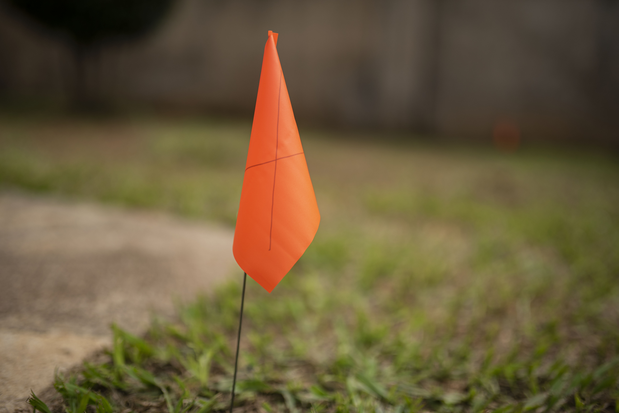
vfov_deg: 37.9
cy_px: 206
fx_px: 602
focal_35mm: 35
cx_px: 310
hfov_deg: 54.4
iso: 100
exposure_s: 1/1250
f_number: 1.4
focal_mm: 35
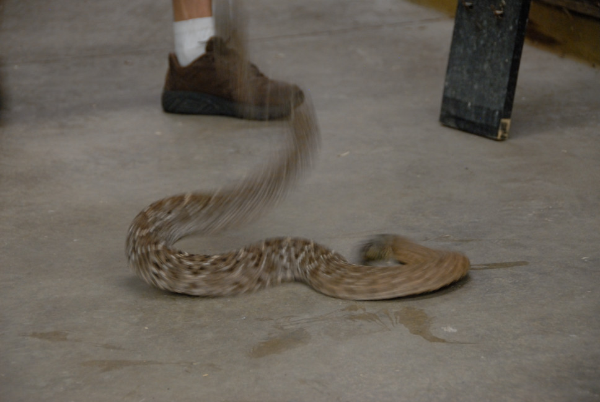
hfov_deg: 15.2
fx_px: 2253
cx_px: 300
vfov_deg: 10.2
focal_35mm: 135
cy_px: 201
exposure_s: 1/25
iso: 800
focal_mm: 90
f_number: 5.3
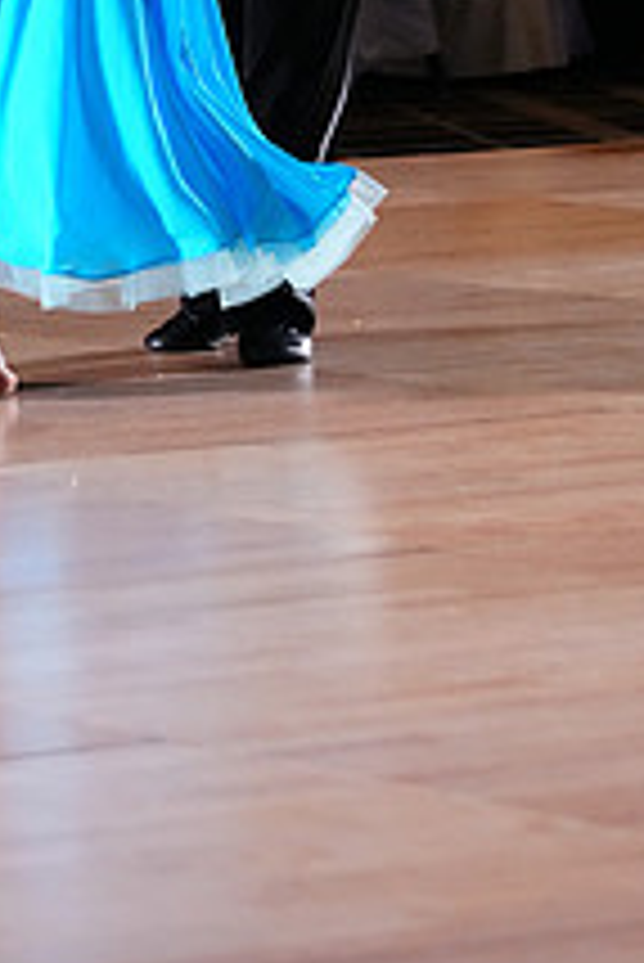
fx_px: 7635
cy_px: -297
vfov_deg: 7.1
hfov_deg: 4.8
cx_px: 137
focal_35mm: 285
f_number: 4
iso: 4000
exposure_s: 1/320
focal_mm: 105
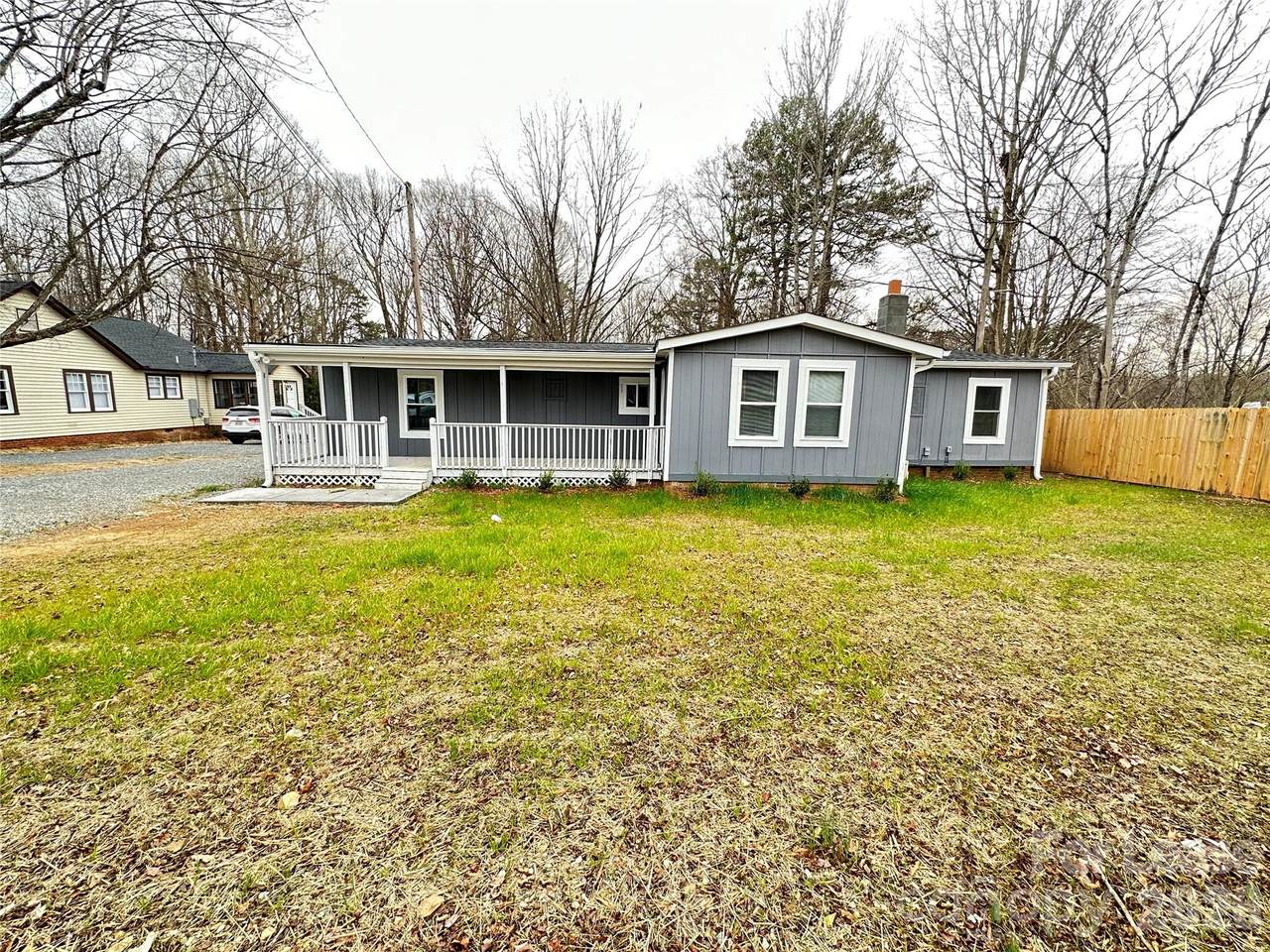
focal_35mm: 14
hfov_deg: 102.1
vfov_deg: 85.7
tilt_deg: -9.9
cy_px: 476
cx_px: 635
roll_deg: -1.9
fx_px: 514
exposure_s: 1/129
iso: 40
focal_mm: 2.22
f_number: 2.2
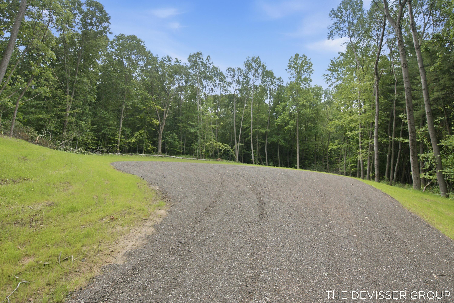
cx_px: 227
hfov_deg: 96.7
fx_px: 202
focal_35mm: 16
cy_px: 152
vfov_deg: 73.7
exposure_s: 1/320
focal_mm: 16
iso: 640
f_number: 8
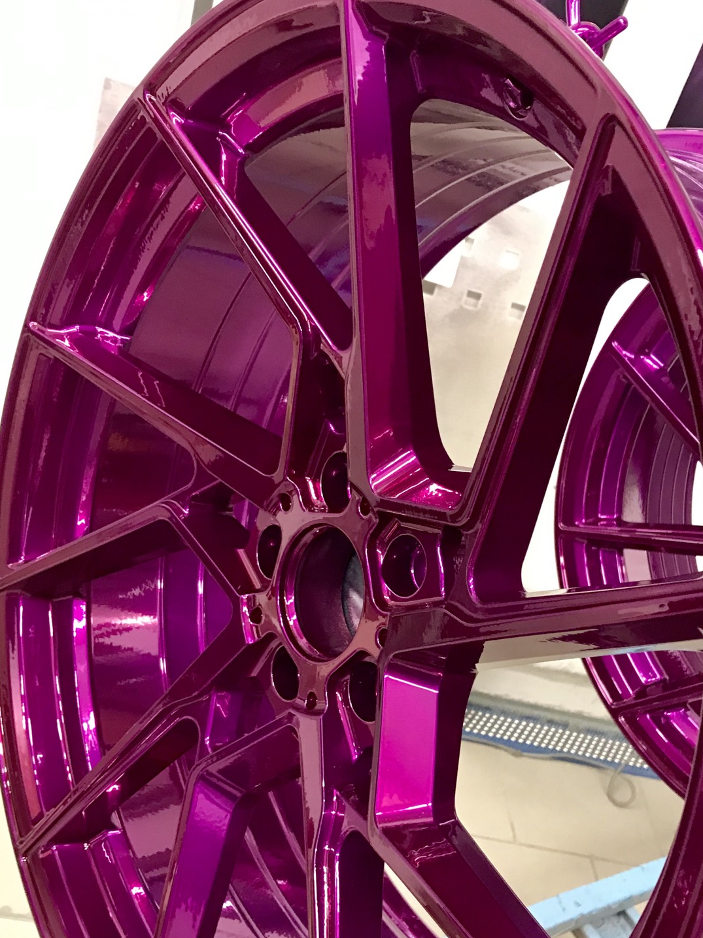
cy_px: 597
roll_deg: -22.9
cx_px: 403
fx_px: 1083
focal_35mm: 40
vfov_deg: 46.3
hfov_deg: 35.9
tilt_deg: -31.3
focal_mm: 3.99
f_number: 1.8
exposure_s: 1/11
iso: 100
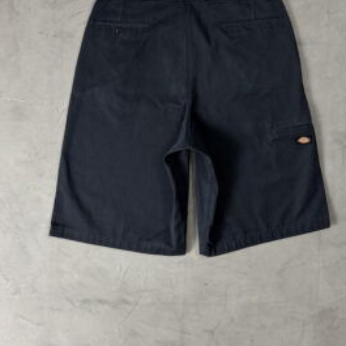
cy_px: 91
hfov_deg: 51.0
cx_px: 192
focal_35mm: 32
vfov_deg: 49.3
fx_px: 362
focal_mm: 6.76
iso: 200
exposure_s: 1/60
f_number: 1.78
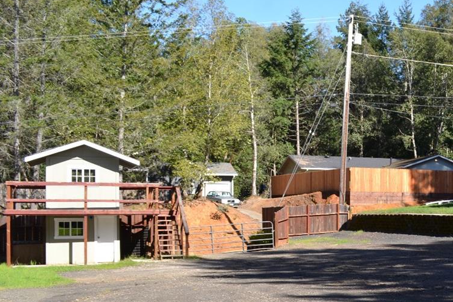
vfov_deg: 24.9
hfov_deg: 34.0
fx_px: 679
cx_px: 443
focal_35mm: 54
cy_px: 216
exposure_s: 1/200
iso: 100
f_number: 5
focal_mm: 18
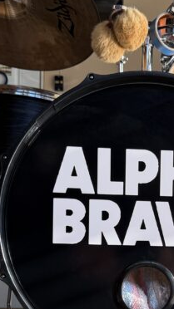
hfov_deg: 16.5
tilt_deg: +2.5
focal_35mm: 72
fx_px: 591
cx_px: 163
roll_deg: -0.9
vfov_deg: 28.2
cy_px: 282
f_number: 1.78
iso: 100
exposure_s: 1/228
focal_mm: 6.76
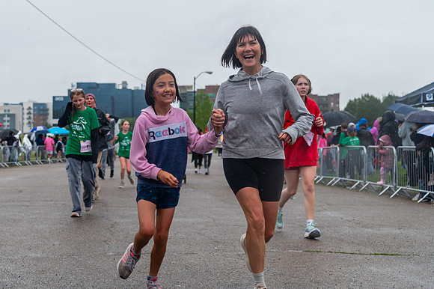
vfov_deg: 21.1
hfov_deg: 31.1
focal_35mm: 64
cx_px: 132
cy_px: 88
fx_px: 772
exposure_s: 1/3200
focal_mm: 46
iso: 1600
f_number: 4
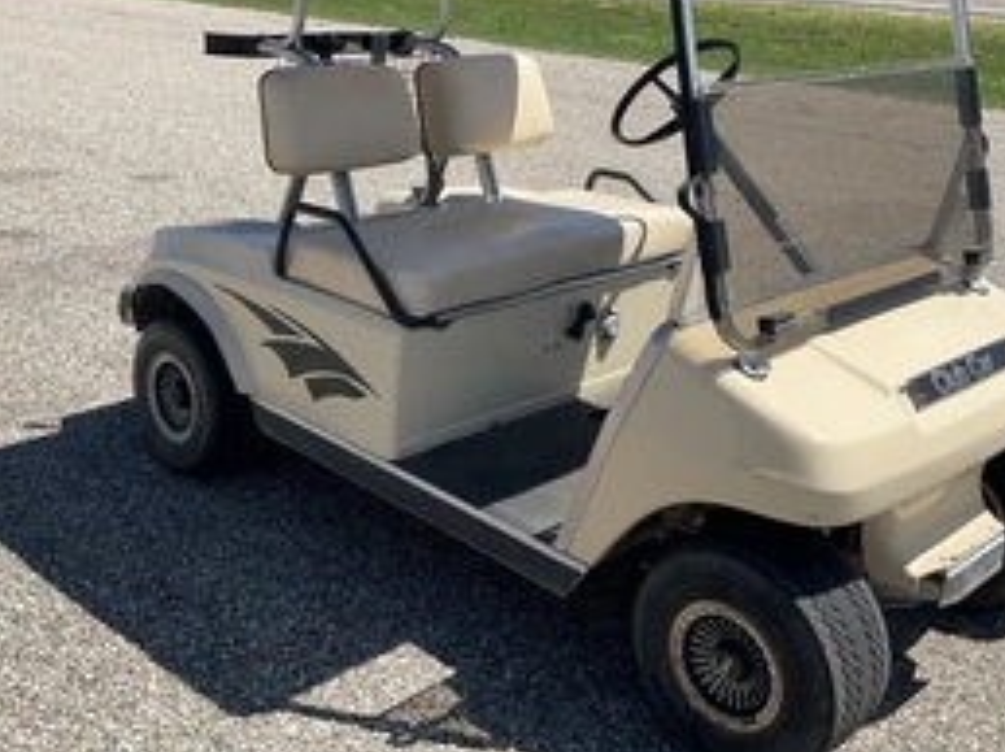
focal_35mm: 45
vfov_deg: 31.8
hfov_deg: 42.1
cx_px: 526
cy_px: 226
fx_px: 1305
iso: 25
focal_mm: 3
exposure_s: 1/1786
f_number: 1.8
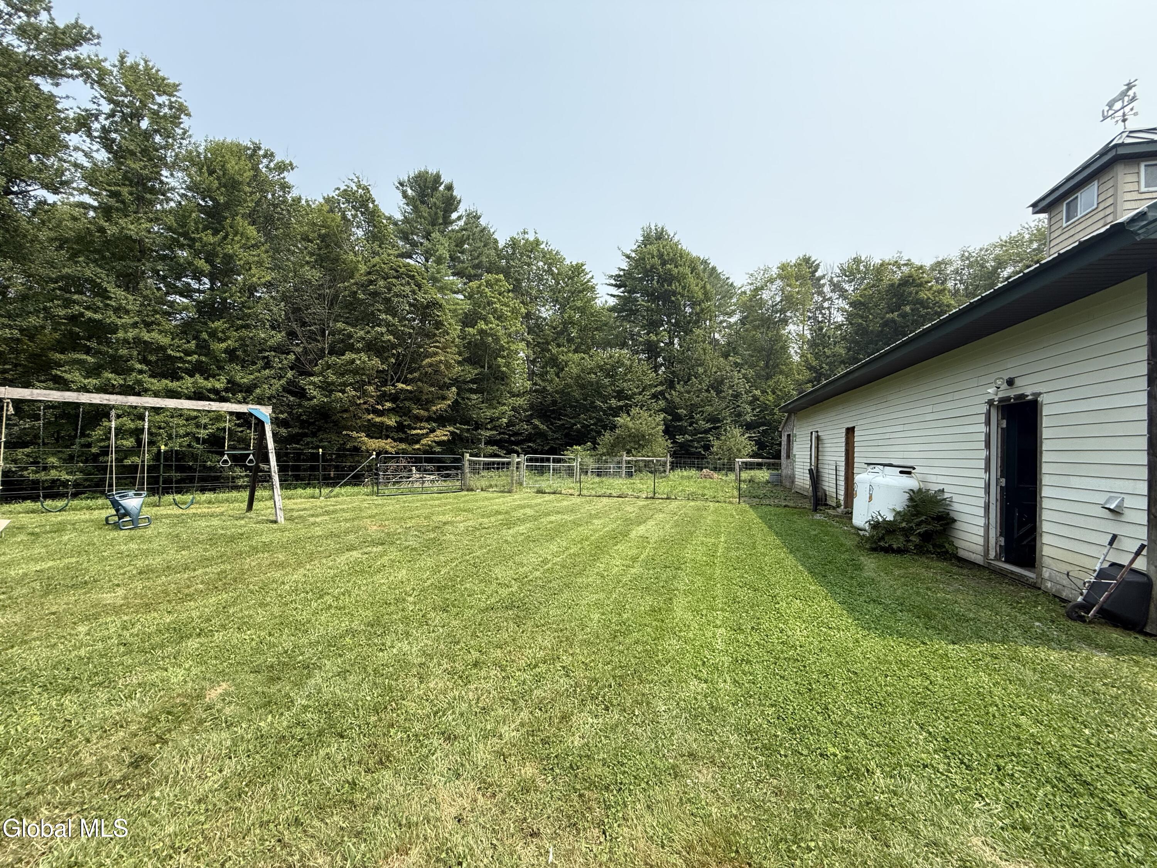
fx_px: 468
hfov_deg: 102.1
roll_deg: -2.3
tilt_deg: +2.6
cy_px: 434
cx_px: 578
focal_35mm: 14
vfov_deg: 85.7
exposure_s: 1/928
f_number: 2.2
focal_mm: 2.22
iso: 64
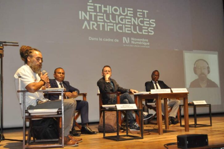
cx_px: 112
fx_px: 280
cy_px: 74
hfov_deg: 43.7
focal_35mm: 45
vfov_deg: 29.8
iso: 2500
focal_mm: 30
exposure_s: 1/60
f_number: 5.6
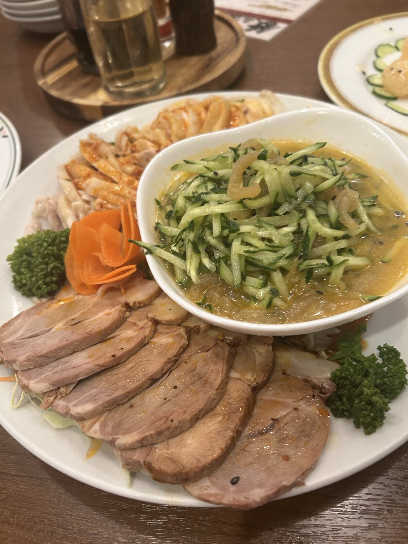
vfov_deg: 67.3
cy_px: 272
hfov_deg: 53.1
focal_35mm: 26
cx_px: 204
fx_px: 409
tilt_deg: -50.4
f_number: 1.5
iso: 250
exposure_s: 1/50
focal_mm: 5.7
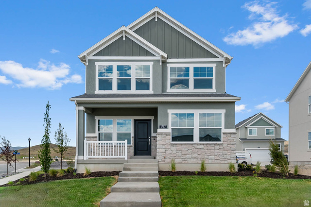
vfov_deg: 46.4
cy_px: 104
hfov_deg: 65.5
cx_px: 156
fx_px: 242
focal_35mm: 28
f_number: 8
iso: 320
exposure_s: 1/160
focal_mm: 28
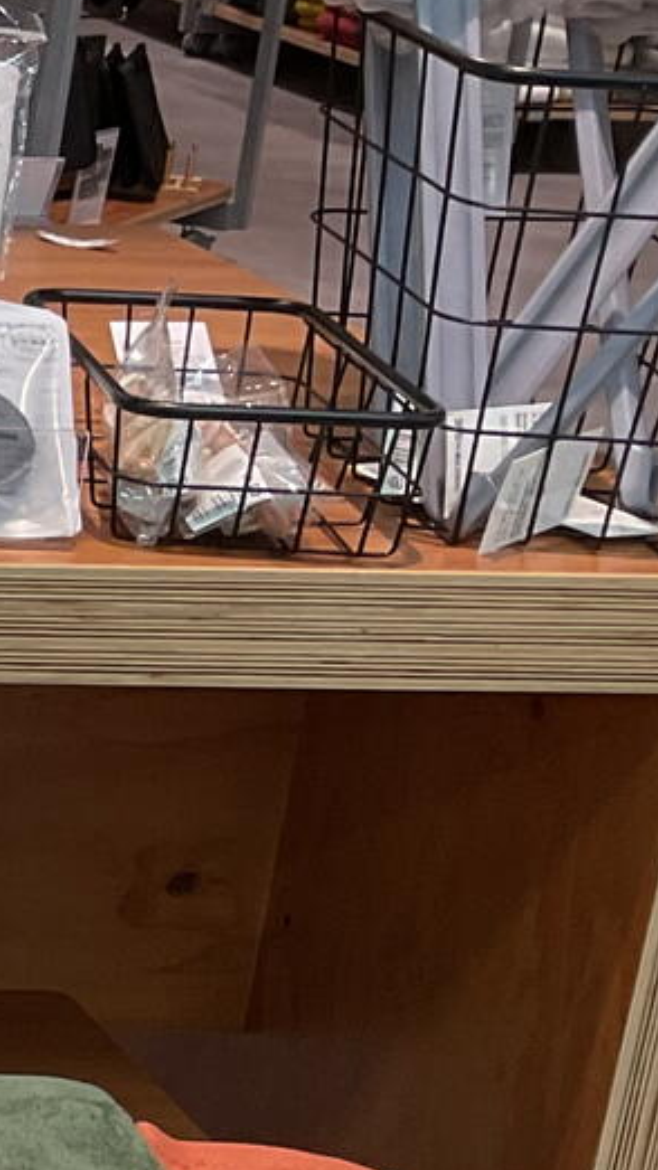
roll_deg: -0.8
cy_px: 698
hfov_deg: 8.7
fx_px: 3600
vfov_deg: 18.5
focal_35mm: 116
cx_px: -1303
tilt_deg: -19.7
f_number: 1.8
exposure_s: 1/120
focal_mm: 3
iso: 40
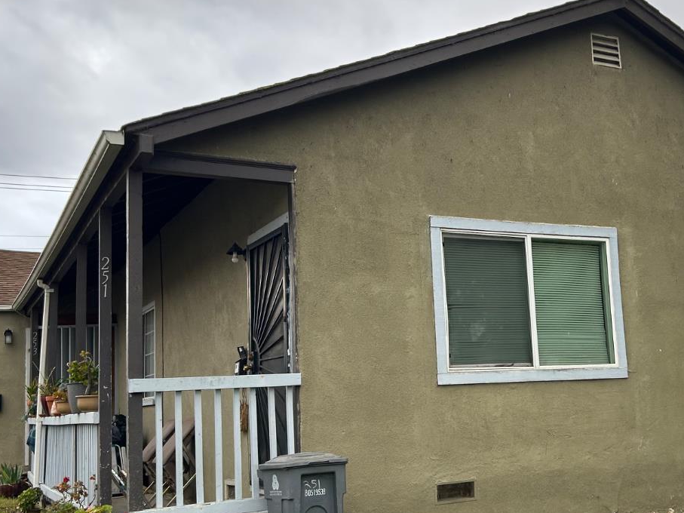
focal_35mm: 43
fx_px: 850
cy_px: 284
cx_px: 436
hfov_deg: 43.4
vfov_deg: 33.6
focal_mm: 5.7
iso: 40
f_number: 1.5
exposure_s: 1/259
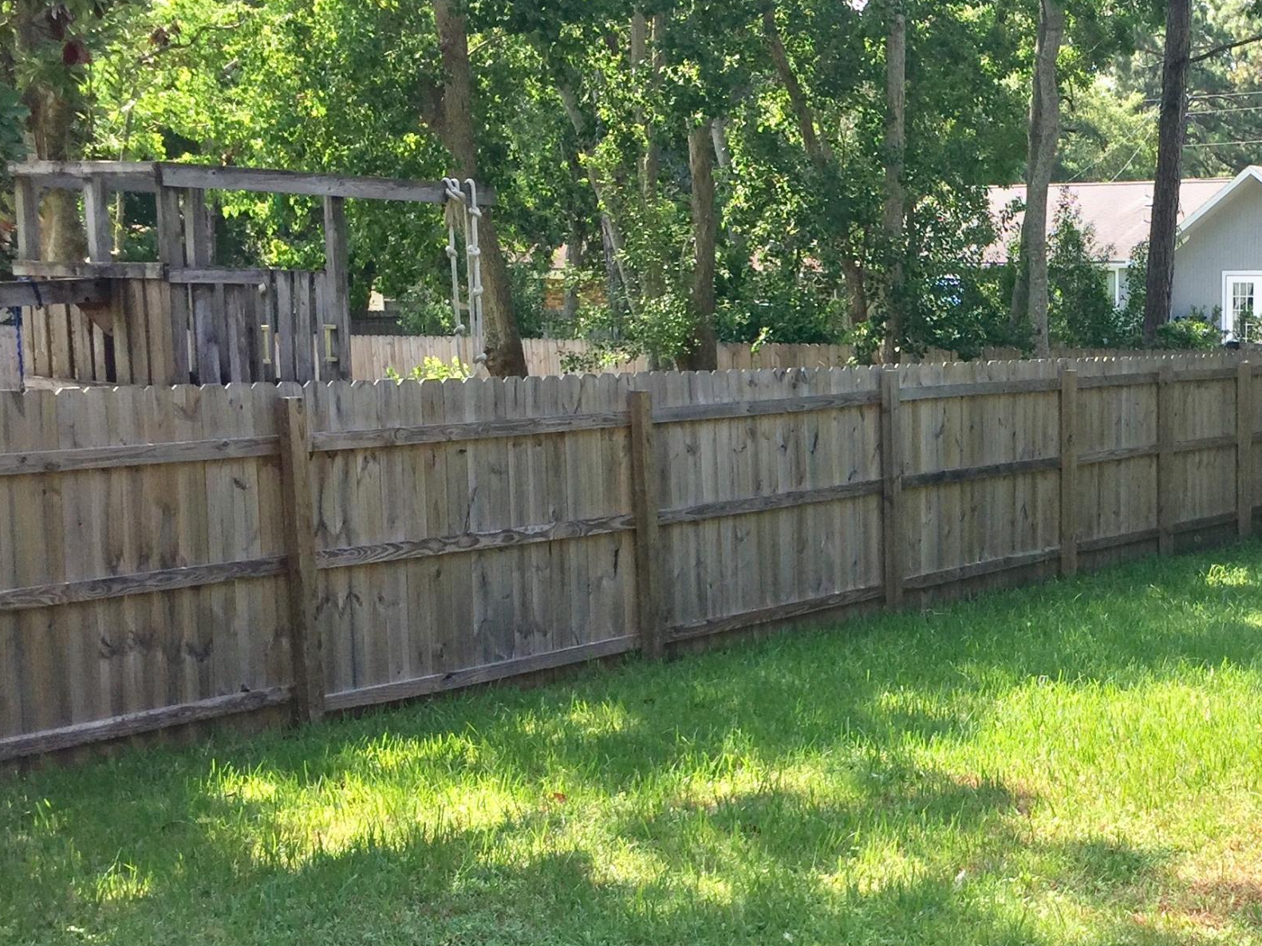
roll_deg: -1.1
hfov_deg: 33.3
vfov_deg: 26.4
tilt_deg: -8.7
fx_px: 2005
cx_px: 1114
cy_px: 623
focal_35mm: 55
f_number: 2.2
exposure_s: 1/514
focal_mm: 4.15
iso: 32
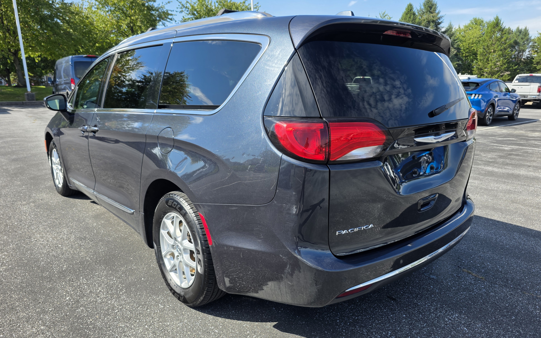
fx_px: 369
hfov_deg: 72.5
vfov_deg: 49.2
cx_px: 267
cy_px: 186
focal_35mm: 25
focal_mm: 6.3
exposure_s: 1/1332
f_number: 1.7
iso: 40
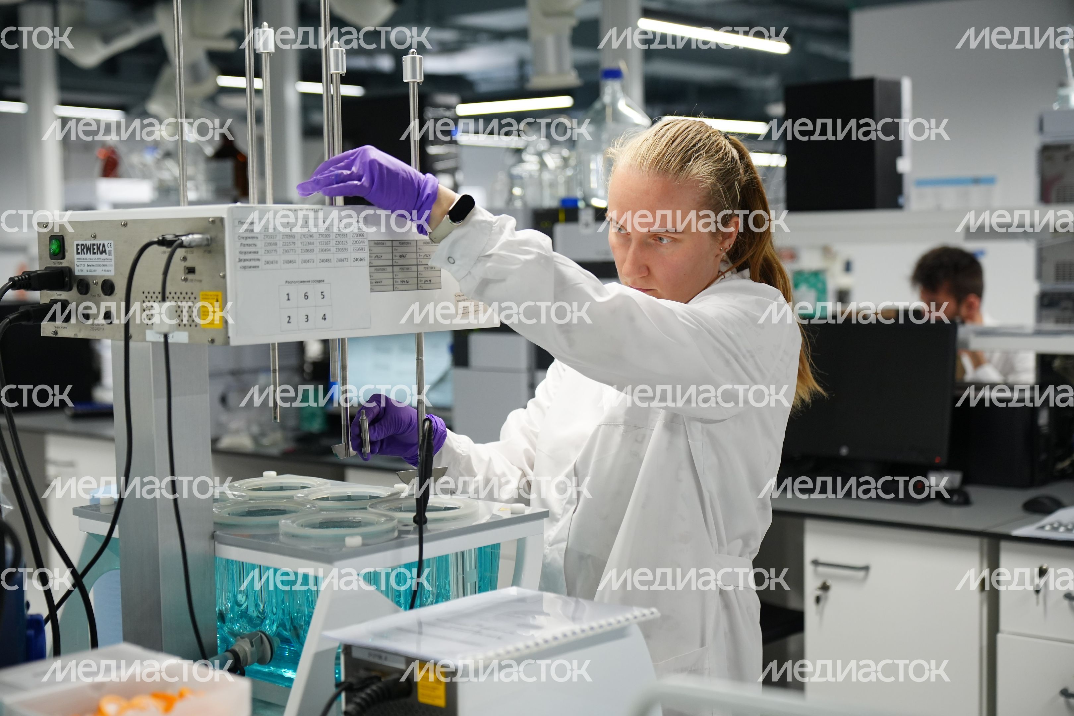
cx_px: 537
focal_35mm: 54
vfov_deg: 25.1
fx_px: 1611
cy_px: 358
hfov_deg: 36.9
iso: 1250
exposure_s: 1/500
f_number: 2.8
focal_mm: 54
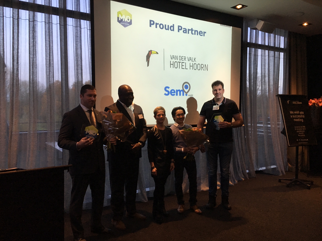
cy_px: 120
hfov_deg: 61.7
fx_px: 270
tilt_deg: -3.8
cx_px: 161
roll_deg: +0.1
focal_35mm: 29
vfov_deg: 48.2
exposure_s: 1/33
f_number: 2.2
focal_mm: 4.15
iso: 125
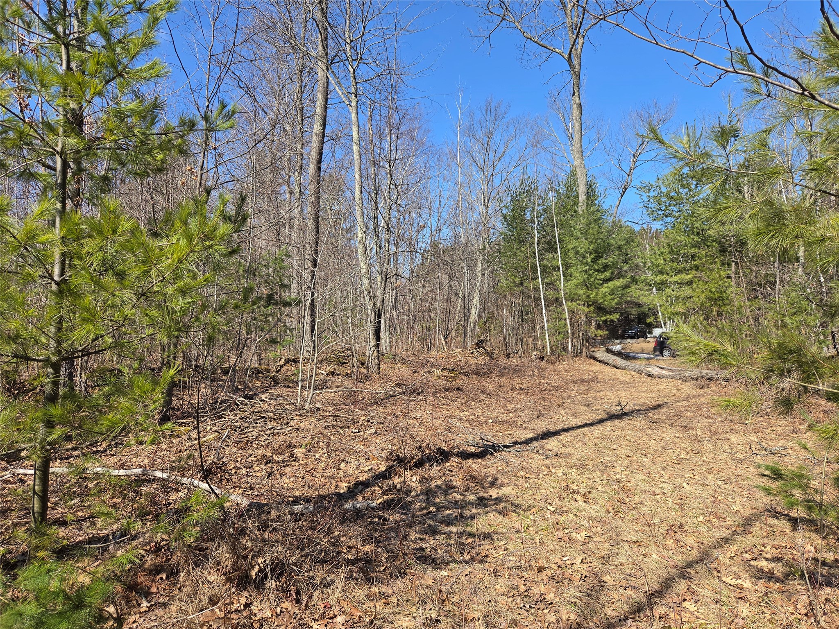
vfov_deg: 58.9
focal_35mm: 23
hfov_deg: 73.9
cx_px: 420
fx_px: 557
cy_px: 314
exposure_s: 1/2436
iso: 80
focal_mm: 5.4
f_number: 1.8
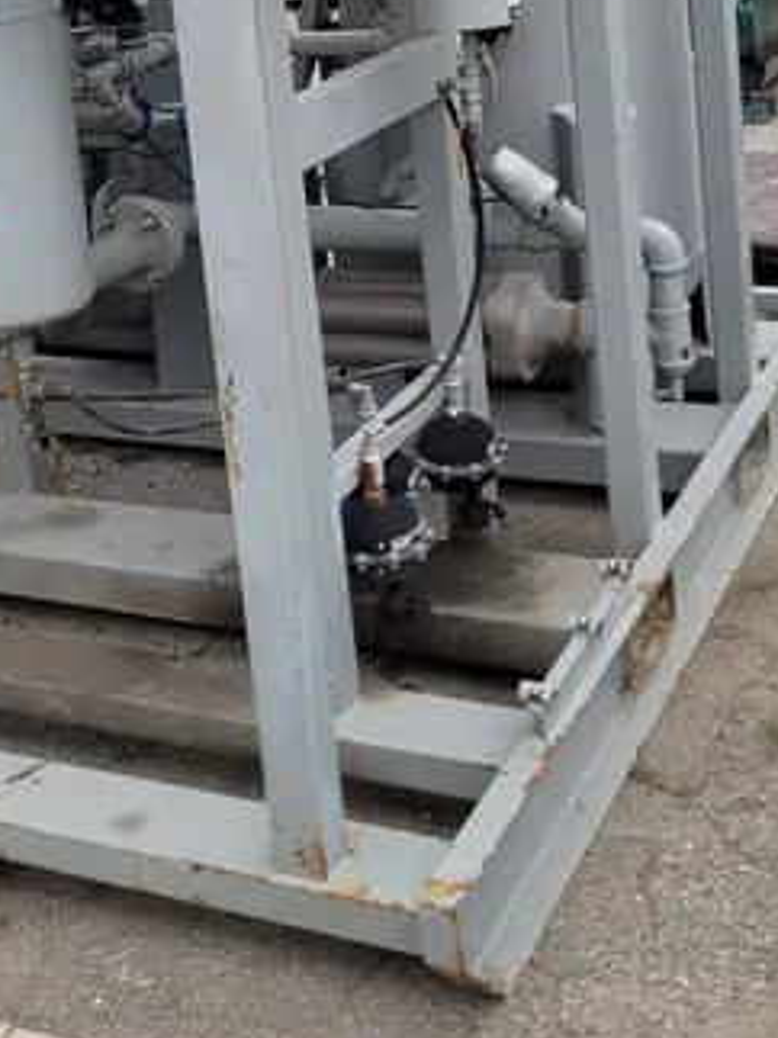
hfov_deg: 24.7
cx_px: 286
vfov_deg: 31.2
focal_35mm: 59
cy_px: 98
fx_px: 1769
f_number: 1.8
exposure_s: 1/1307
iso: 40
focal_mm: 5.4
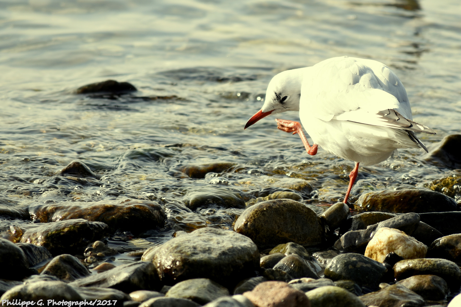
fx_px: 3841
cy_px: 154
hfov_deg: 6.9
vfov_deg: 4.6
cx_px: 230
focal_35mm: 300
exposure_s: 1/500
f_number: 5.6
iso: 200
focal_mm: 200
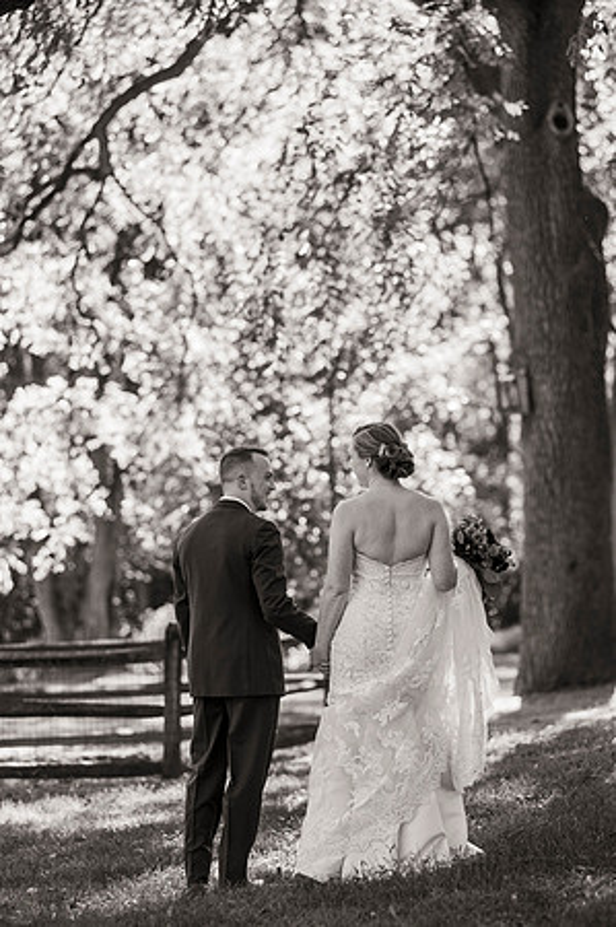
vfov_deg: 16.4
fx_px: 3216
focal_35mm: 125
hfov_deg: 10.9
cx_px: 308
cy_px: 464
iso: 160
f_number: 3.2
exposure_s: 1/320
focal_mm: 125
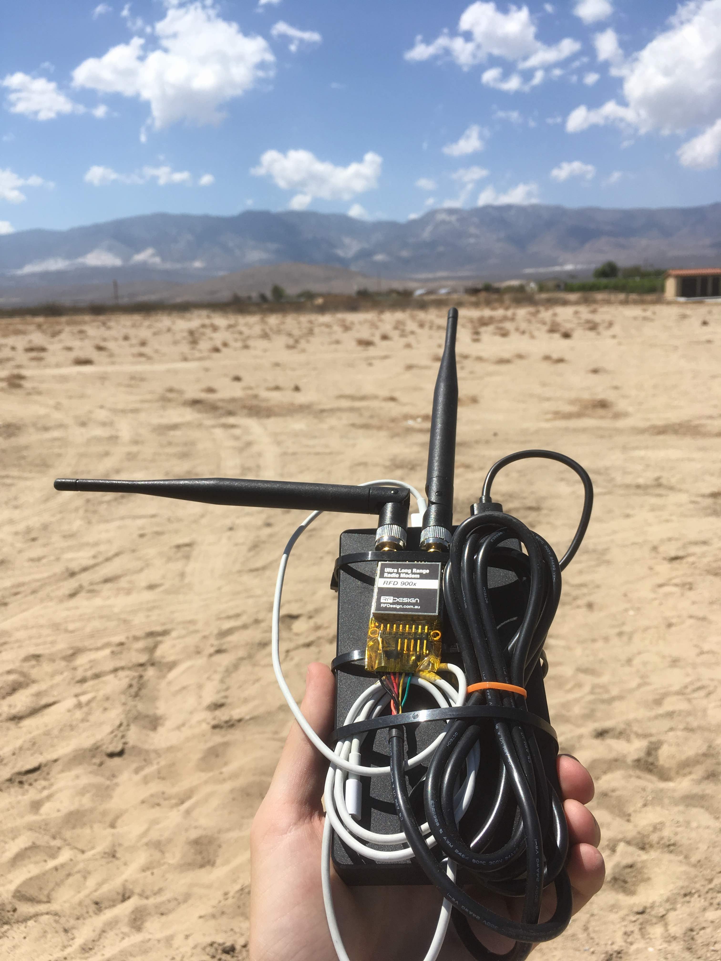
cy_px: 480
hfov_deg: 48.2
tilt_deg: -11.8
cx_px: 360
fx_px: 805
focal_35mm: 29
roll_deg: +1.9
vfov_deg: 61.7
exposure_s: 1/1876
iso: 25
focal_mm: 4.15
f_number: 2.2
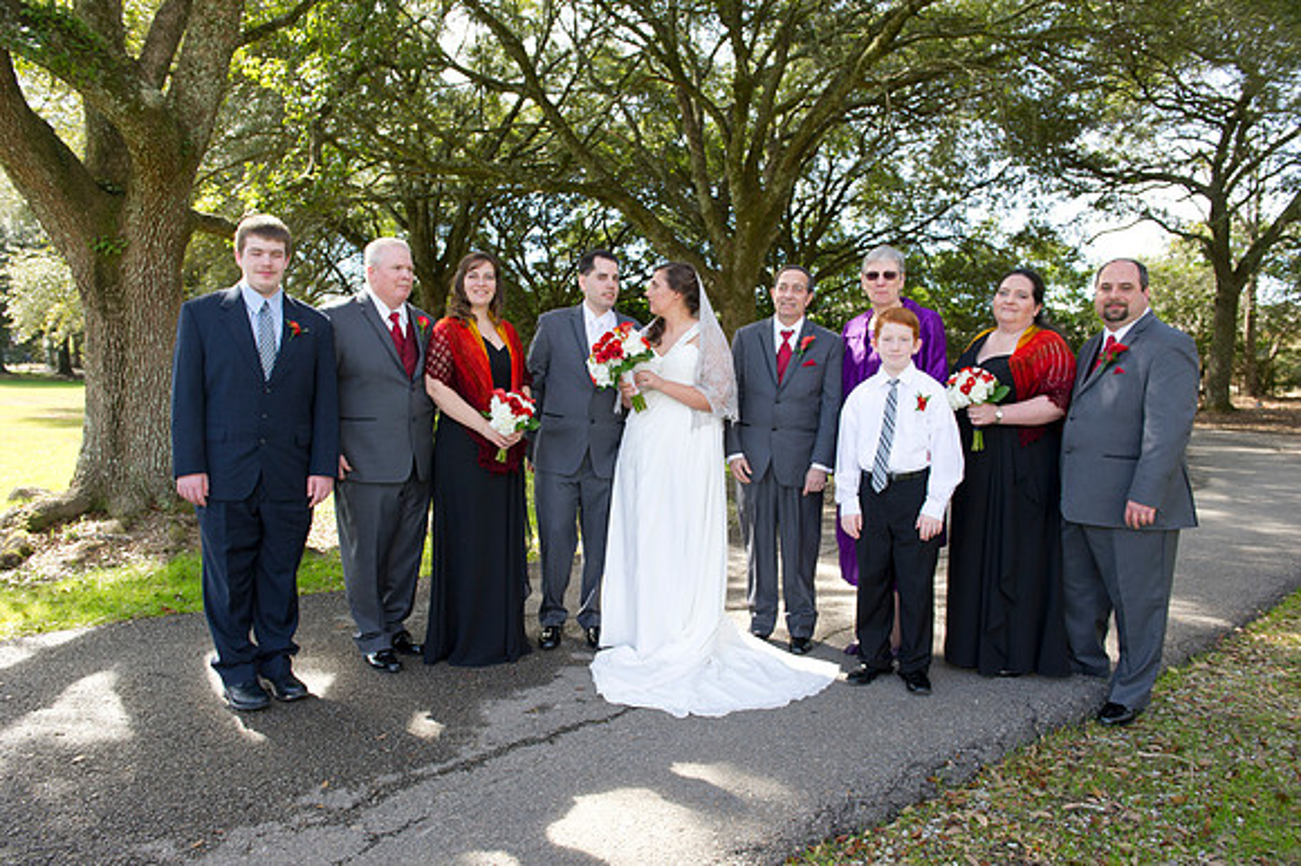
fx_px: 975
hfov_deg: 67.4
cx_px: 650
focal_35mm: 27
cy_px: 433
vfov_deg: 47.9
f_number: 5.6
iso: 320
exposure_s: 1/160
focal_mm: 27
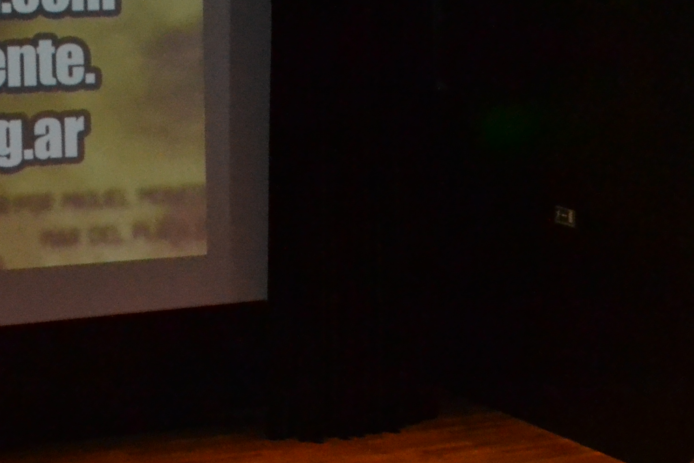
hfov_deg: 15.7
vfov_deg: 10.5
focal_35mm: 130
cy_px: 308
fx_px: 2505
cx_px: 167
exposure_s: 1/60
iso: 3200
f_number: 4.5
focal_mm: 28
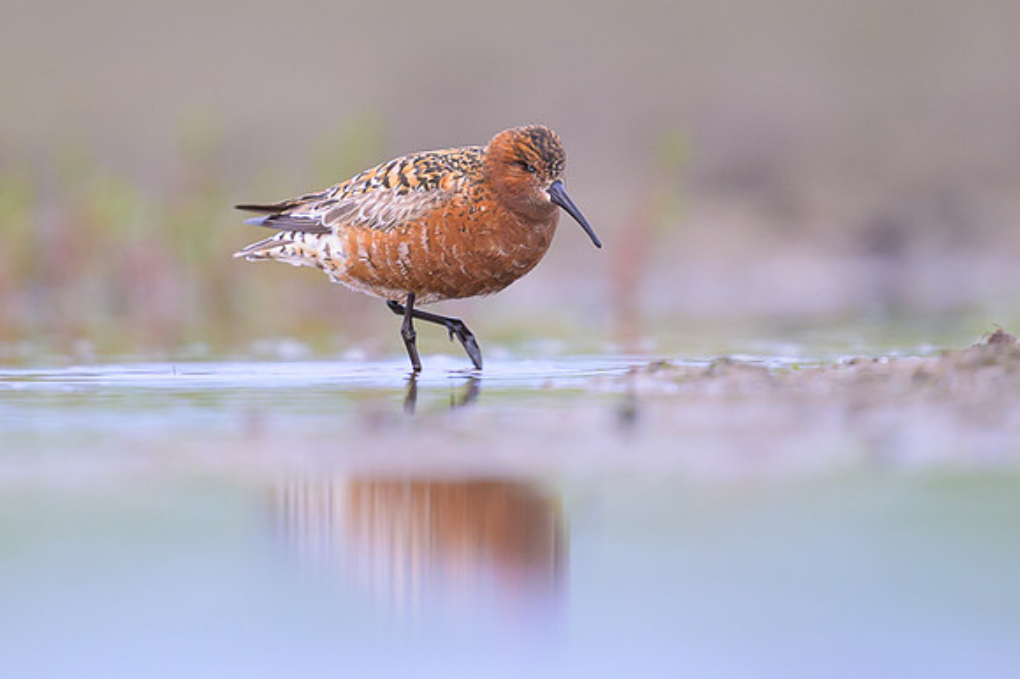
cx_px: 319
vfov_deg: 1.2
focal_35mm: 1147
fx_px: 32476
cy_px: 95
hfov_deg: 1.8
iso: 1600
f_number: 4
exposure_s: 1/800
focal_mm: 560
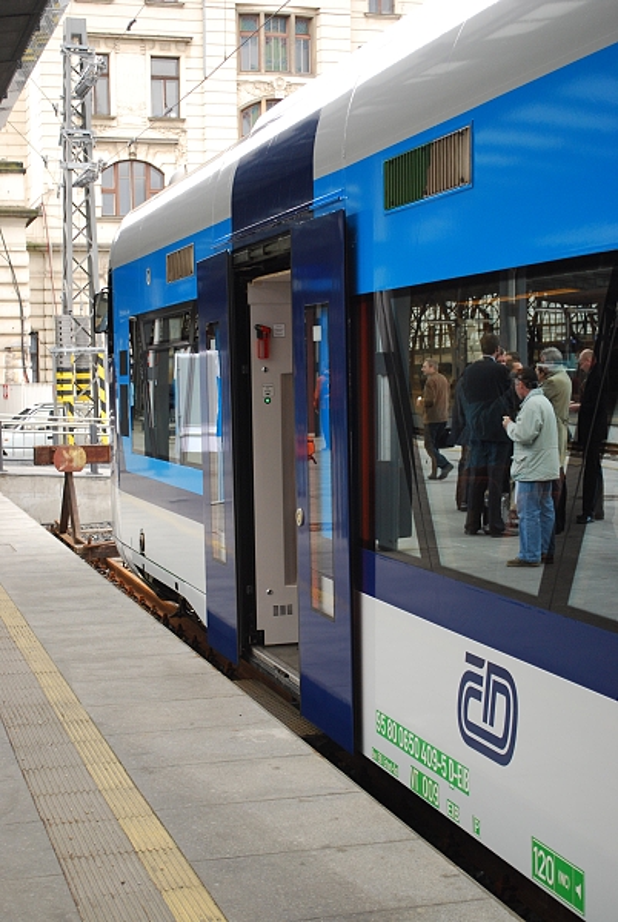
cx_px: 309
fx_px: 1463
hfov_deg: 23.9
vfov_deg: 35.0
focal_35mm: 57
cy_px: 461
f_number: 5.3
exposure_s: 1/80
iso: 400
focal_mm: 38
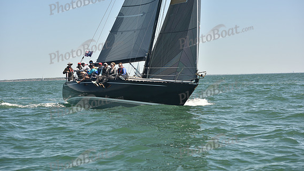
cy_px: 70
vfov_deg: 14.2
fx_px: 685
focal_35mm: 85
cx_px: 151
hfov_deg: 25.0
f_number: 4.5
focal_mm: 80
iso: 250
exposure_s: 1/800
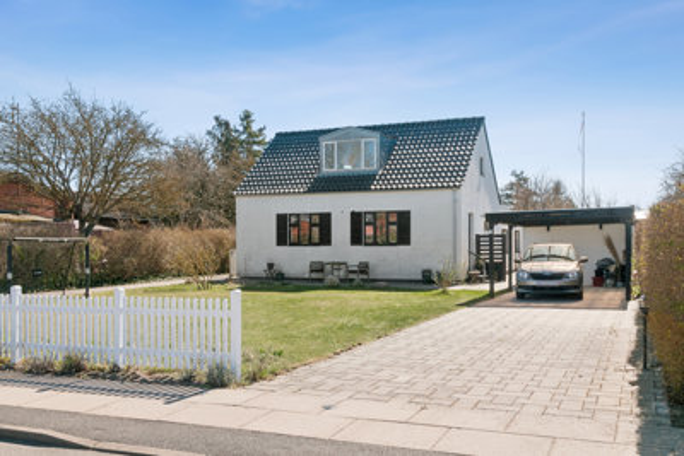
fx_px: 684
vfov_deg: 36.9
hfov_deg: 53.1
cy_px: 228
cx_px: 342
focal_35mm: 36
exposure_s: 1/400
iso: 200
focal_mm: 24
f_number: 10
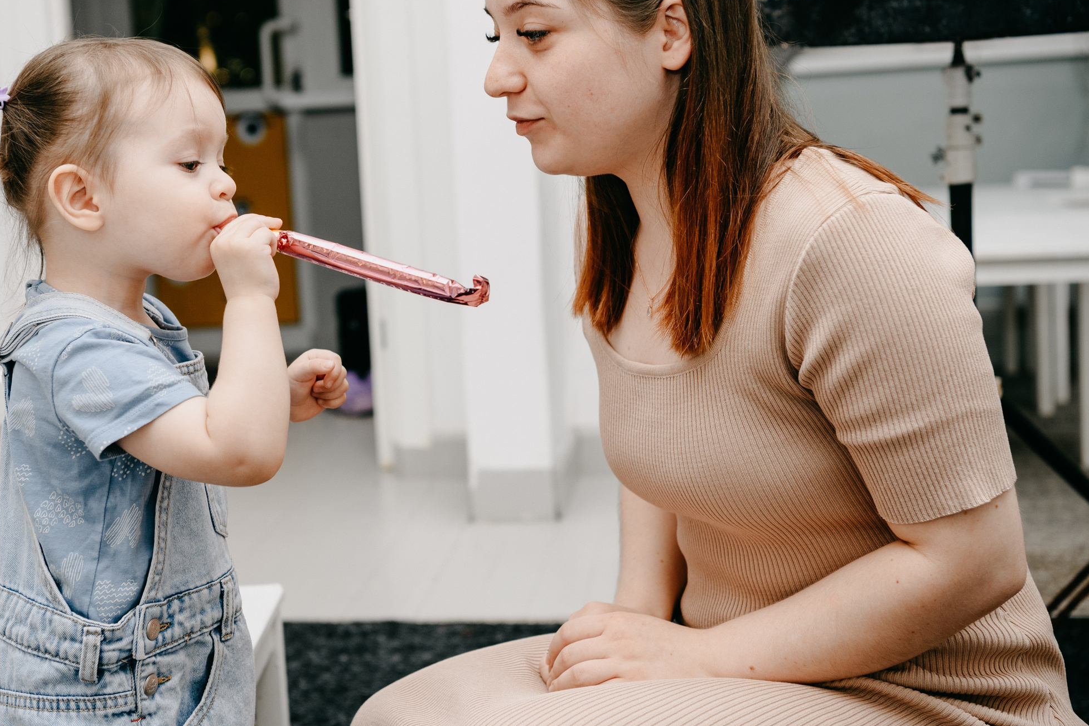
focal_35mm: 59
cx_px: 432
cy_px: 299
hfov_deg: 33.8
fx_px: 1785
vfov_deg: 23.0
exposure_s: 1/160
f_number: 3.5
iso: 160
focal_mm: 45
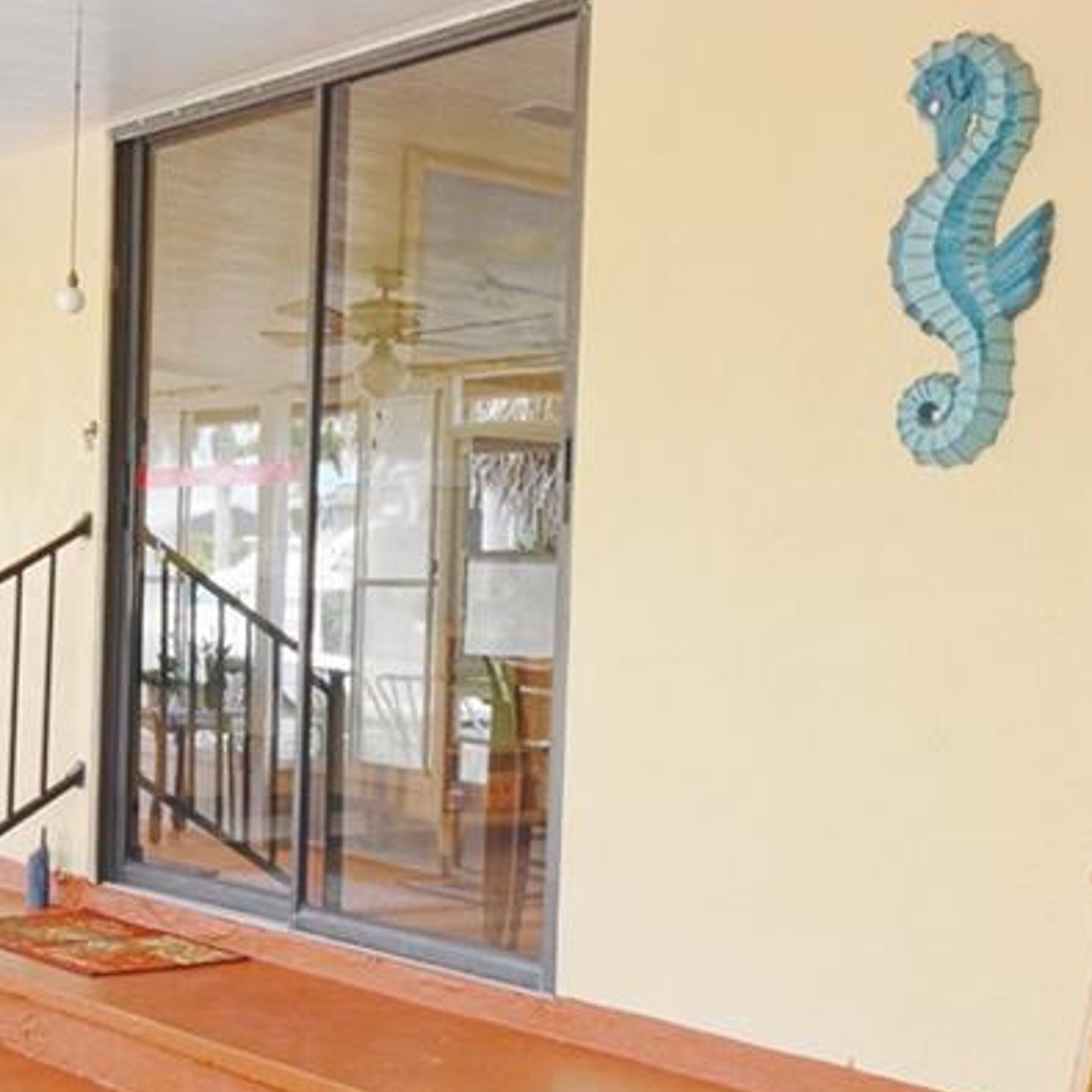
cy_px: 677
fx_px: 2024
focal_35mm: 57
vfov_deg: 30.1
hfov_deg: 29.8
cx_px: 288
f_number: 8
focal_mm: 11
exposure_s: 1/20
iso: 200
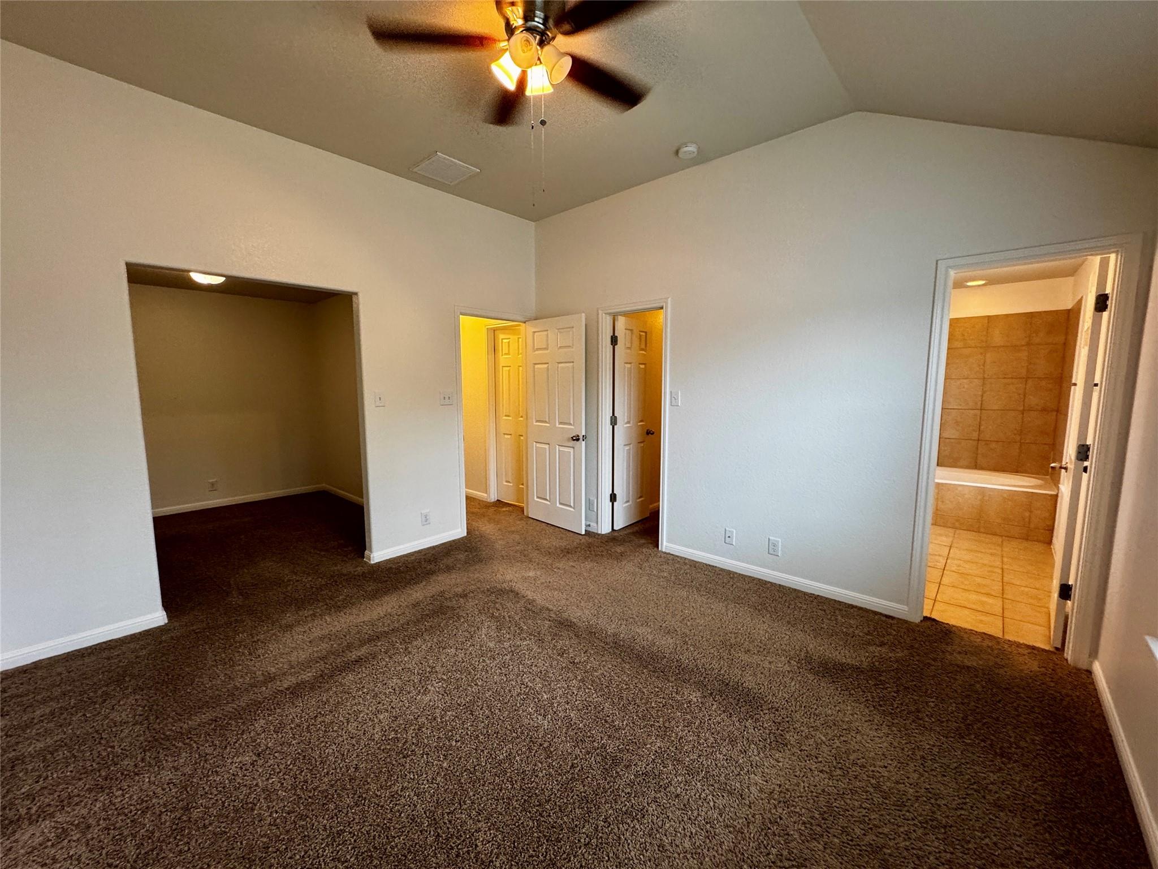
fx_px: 468
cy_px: 434
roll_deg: +0.0
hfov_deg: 102.1
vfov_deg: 85.7
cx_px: 579
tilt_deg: -6.7
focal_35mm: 14
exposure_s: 1/60
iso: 250
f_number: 2.2
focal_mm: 2.22
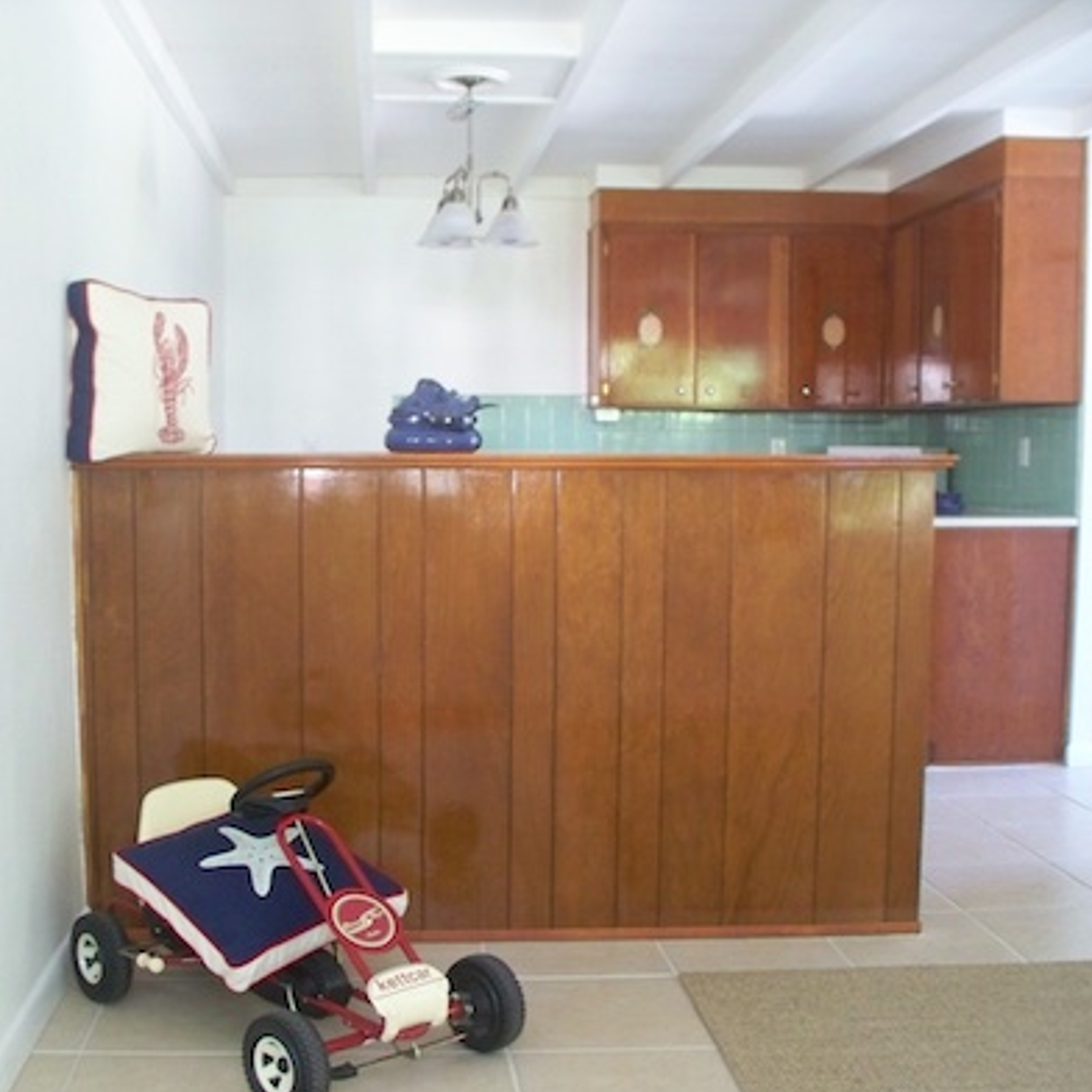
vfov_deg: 39.2
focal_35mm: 43
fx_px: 1535
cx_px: 404
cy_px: 549
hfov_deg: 38.9
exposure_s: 1/15
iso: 400
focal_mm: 7.54
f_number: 2.8
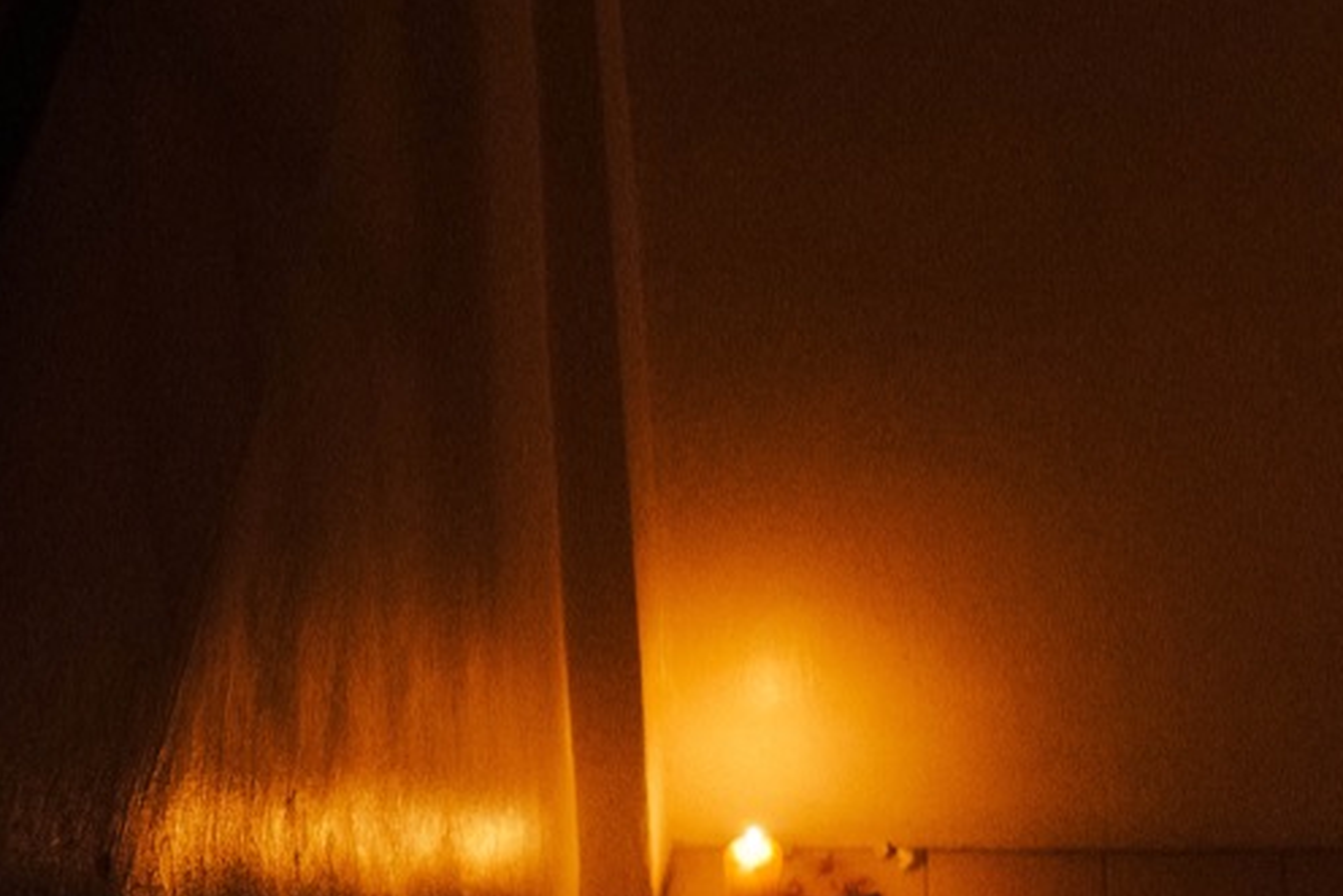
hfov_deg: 15.4
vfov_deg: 10.6
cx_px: 1535
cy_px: 198
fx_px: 4814
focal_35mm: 129
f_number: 2.8
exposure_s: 1/40
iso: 2000
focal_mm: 26
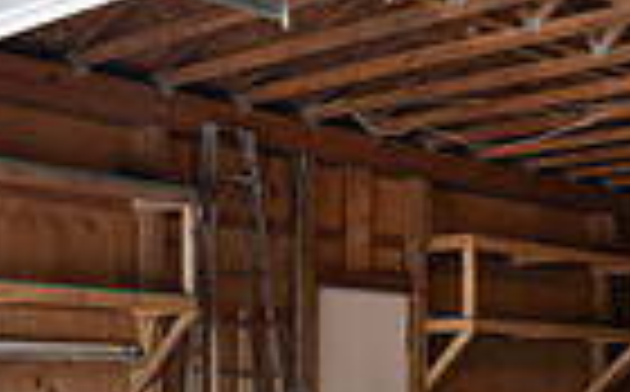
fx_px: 1234
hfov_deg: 28.5
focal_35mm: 72
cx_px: 405
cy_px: 385
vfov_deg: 17.6
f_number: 5.6
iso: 1250
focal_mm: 17
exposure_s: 1/30
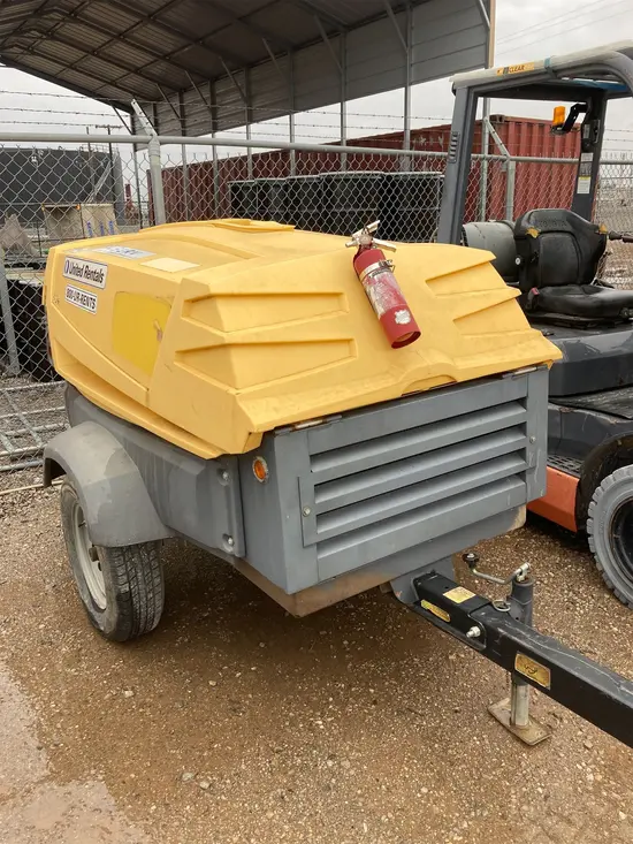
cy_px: 422
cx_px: 316
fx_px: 682
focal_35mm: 28
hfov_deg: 49.8
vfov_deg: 63.4
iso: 32
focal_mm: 3.99
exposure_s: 1/121
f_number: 1.8
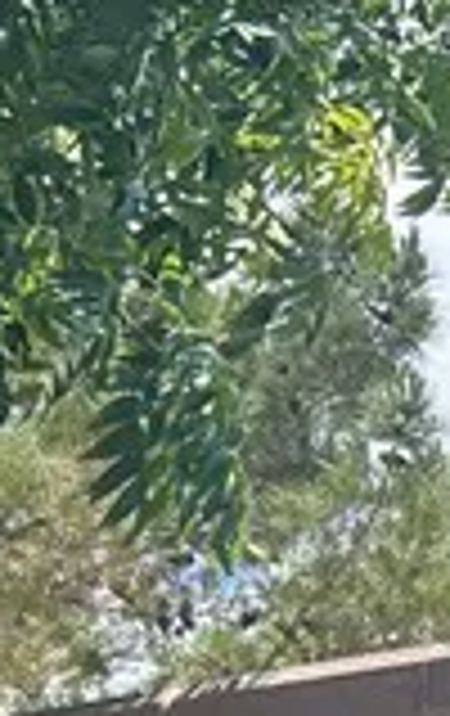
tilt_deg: +7.3
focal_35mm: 177
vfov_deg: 11.2
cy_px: 1171
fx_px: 3458
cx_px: 1472
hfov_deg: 6.6
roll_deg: +0.4
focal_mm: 5.7
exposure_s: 1/2045
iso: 50
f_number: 1.5
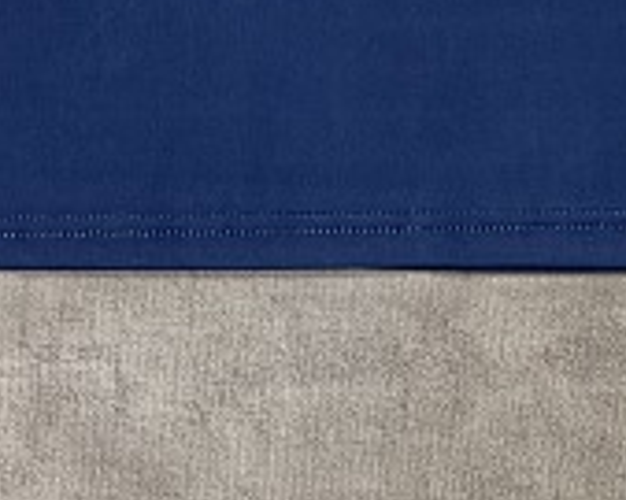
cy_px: -793
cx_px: 248
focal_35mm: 111
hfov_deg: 17.3
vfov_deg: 11.1
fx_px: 2055
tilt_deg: -80.1
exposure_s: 1/60
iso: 320
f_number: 1.78
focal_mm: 6.76
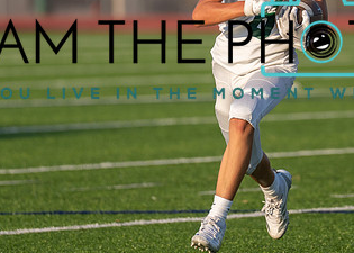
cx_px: 300
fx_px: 6324
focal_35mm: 629
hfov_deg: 3.2
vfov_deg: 2.3
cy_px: 53
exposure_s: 1/2500
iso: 100
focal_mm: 200
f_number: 2.8
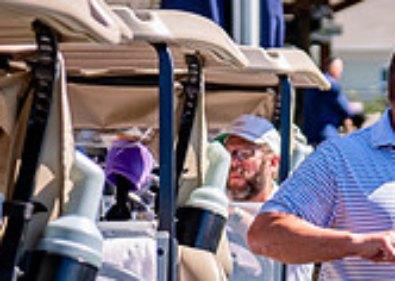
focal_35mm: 305
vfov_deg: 4.7
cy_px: 269
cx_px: 601
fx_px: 3416
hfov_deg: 6.5
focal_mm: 70
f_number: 2.8
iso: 400
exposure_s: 1/2500
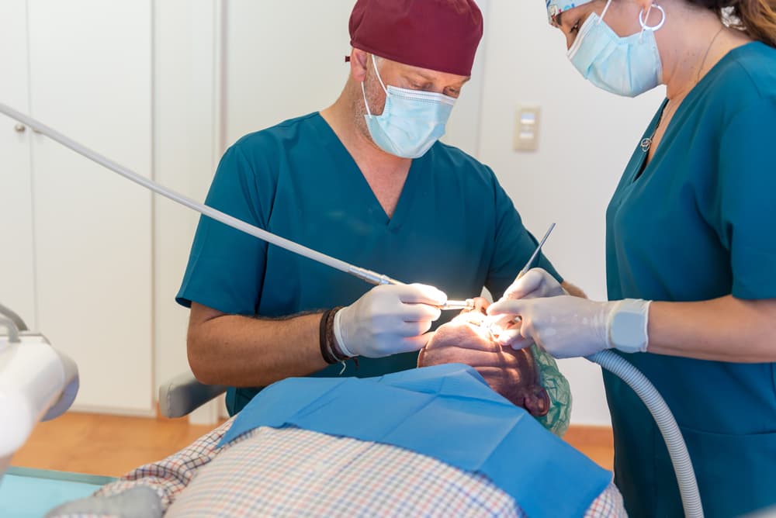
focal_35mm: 40
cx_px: 388
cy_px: 259
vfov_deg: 33.4
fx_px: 863
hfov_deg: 48.4
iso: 250
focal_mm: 40
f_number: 3.2
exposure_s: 1/40
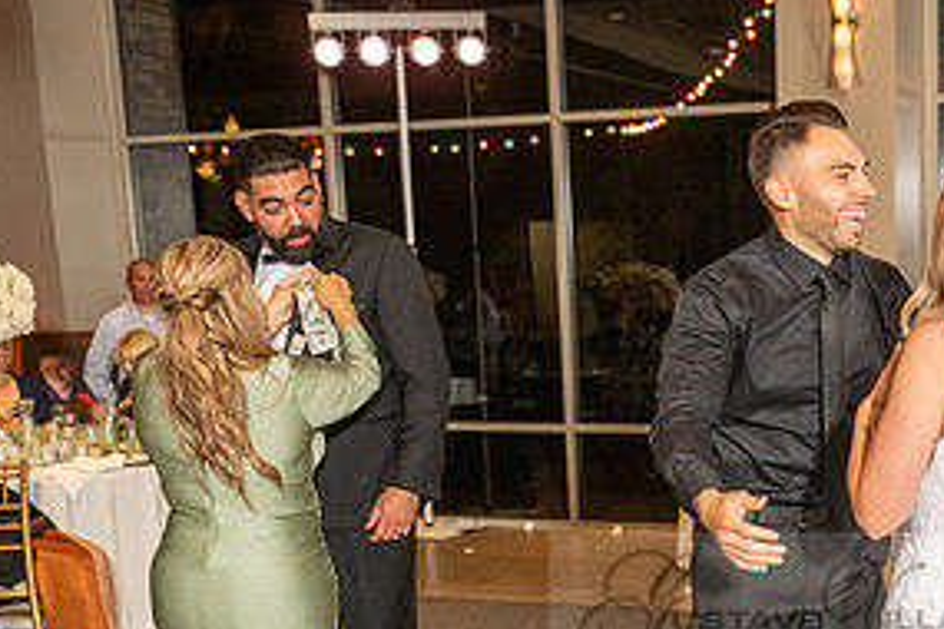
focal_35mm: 63
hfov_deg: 30.6
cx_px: 838
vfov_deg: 20.9
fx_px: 1652
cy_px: 611
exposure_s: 1/160
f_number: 3.5
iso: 800
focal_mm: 31
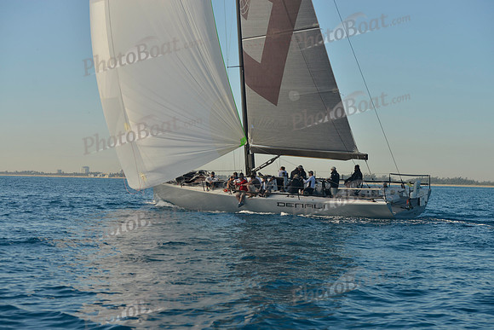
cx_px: 247
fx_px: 961
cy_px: 165
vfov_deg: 19.5
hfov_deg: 28.8
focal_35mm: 70
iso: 200
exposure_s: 1/800
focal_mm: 70
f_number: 6.3
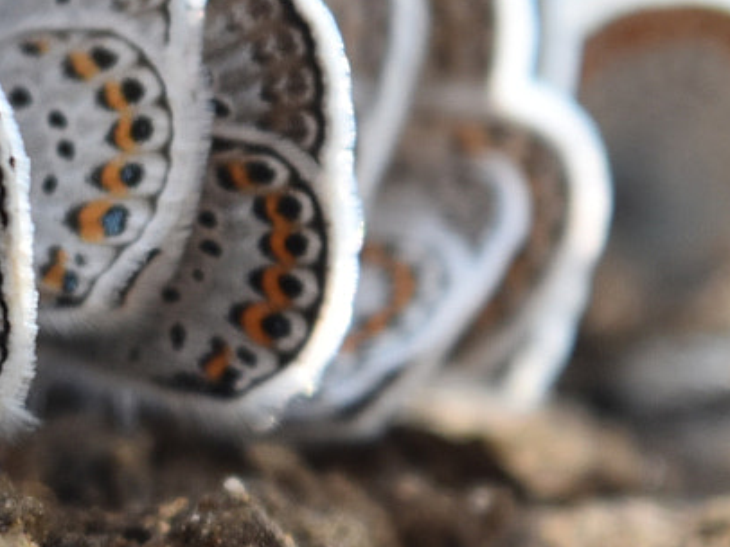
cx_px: -376
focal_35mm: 313
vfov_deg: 4.7
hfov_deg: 6.3
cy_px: 74
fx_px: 6595
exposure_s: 1/125
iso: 450
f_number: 5.6
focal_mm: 55
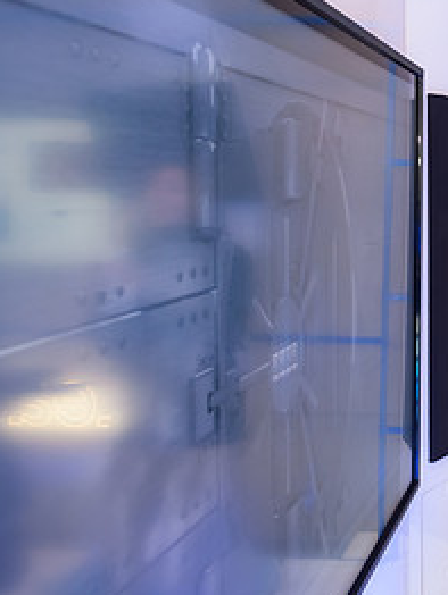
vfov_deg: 37.4
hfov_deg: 24.8
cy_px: 249
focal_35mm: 51
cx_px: 582
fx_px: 879
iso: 1000
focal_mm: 24
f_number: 3.2
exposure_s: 1/125
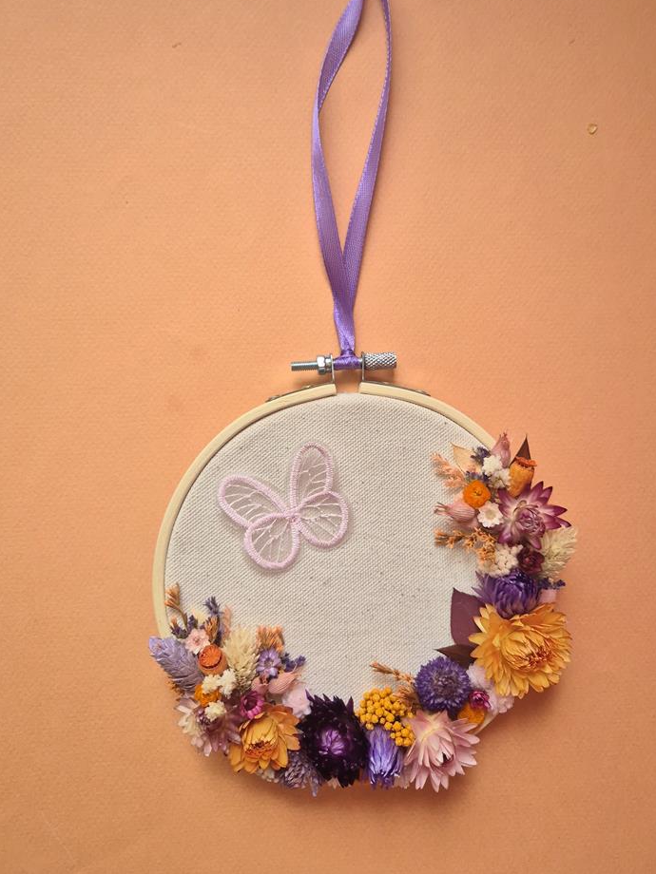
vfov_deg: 65.2
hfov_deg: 51.3
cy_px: 392
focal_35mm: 27
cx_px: 352
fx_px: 682
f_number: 1.8
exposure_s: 1/180
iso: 40
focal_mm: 5.4
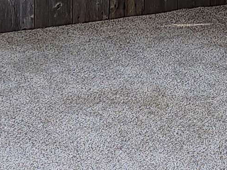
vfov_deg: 9.6
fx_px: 951
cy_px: -150
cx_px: 144
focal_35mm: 145
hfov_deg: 13.6
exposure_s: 1/120
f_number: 1.7
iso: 20
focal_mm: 6.3
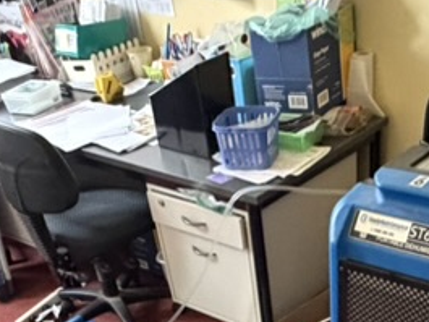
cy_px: 502
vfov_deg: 21.8
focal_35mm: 54
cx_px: 303
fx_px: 670
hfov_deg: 35.0
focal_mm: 2.22
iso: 1000
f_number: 2.2
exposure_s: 1/33
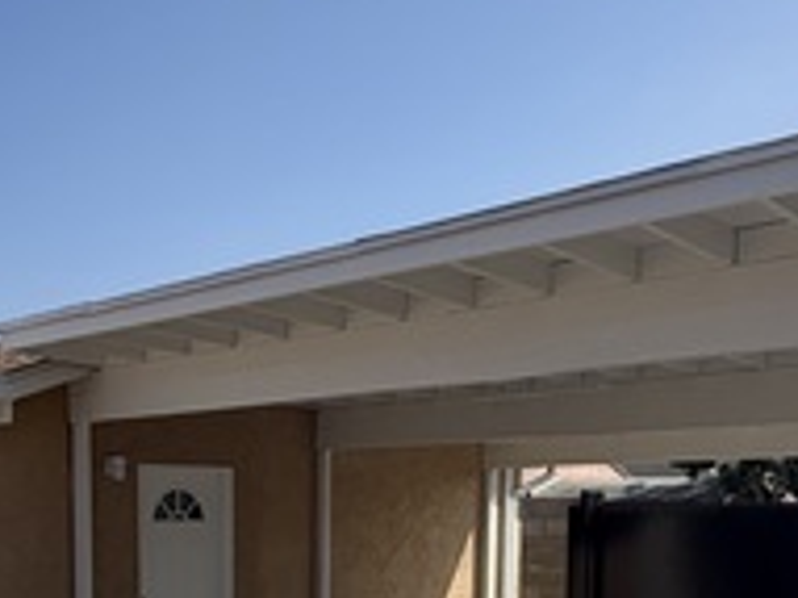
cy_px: 648
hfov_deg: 38.4
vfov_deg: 27.3
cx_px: 253
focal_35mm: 49
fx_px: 1129
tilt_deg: -6.2
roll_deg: -0.1
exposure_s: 1/1050
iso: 20
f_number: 2.2
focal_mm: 2.22
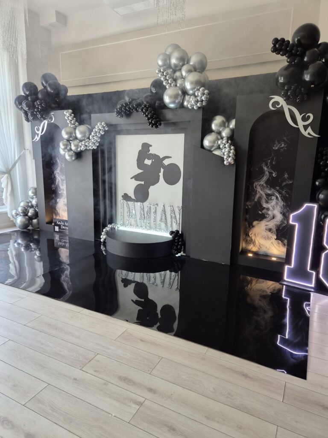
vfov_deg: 73.9
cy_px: 219
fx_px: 291
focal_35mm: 23
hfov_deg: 58.9
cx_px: 164
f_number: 1.8
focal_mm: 5.4
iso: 80
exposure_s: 1/100
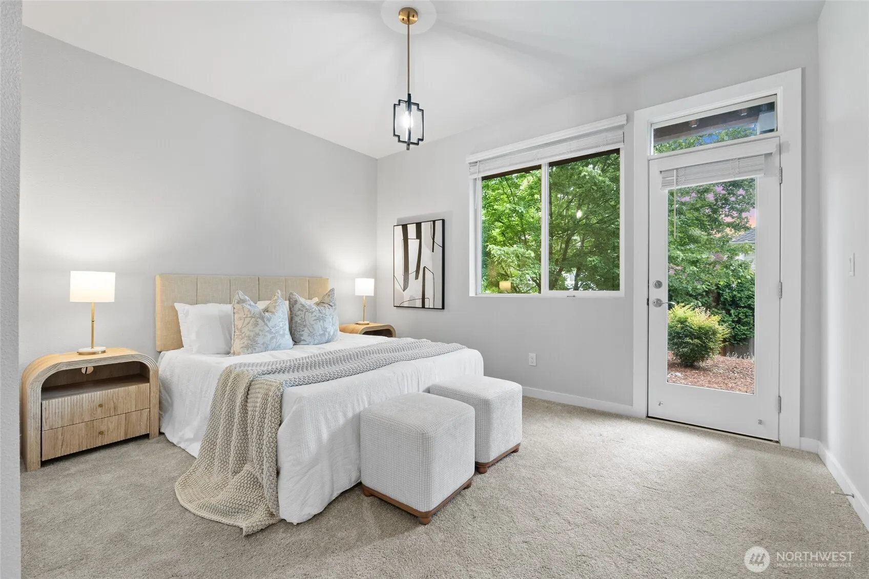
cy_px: 290
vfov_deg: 77.3
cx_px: 434
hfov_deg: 100.4
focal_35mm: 15
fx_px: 362
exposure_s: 1/1.67
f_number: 8
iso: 250
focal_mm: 10
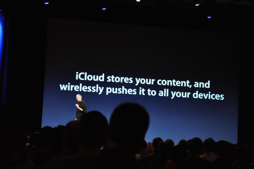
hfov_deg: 23.4
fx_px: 613
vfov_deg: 15.7
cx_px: 127
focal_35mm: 87
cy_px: 84
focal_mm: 58
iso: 1600
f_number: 5
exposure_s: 1/40
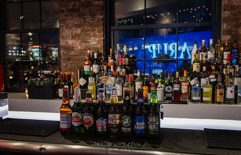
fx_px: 252
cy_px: 91
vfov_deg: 34.1
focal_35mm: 38
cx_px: 123
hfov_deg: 51.0
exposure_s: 1/160
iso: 8000
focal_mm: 32
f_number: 3.5
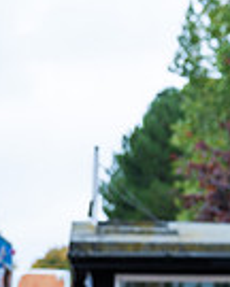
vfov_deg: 10.3
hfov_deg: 7.8
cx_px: 575
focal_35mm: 182
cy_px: 398
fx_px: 1549
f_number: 4
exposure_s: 1/500
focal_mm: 45
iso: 500
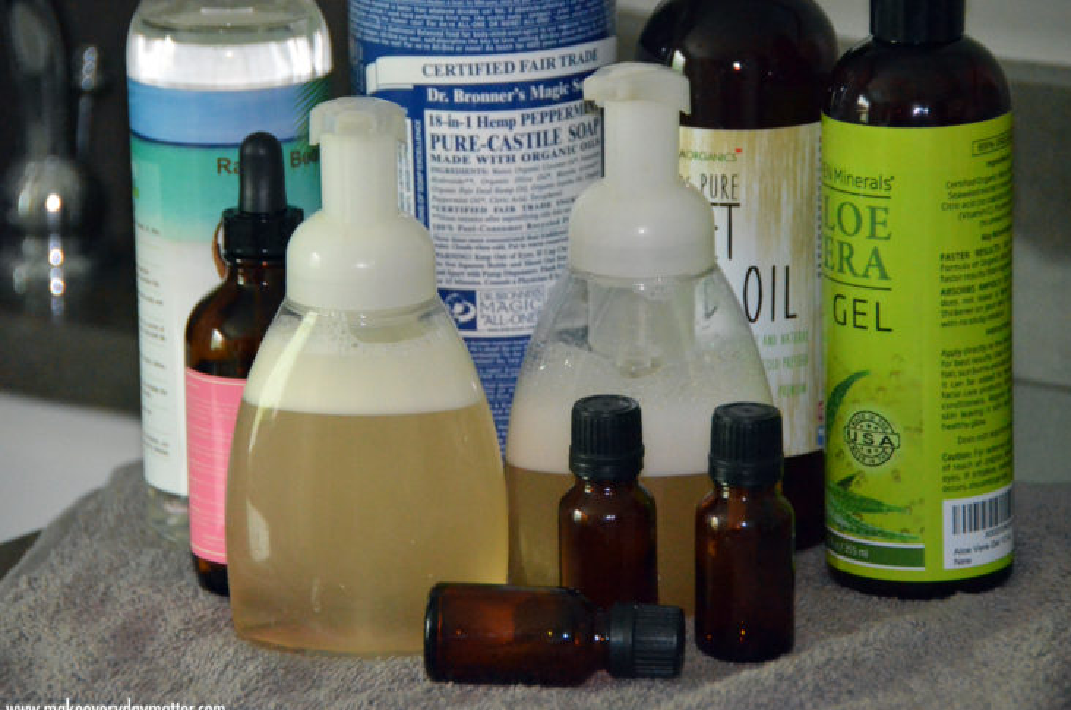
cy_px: 361
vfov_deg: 5.8
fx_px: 7007
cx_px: 550
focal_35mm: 236
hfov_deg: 8.7
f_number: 5.6
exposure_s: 1/60
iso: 6400
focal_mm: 150
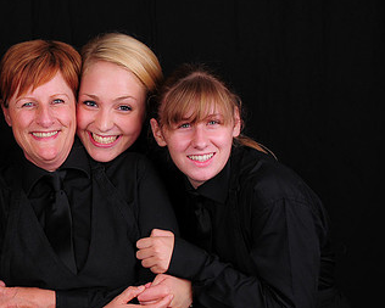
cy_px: 170
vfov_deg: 20.5
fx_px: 853
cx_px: 61
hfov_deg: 24.9
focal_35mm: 75
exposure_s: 1/125
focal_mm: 29
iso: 200
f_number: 8
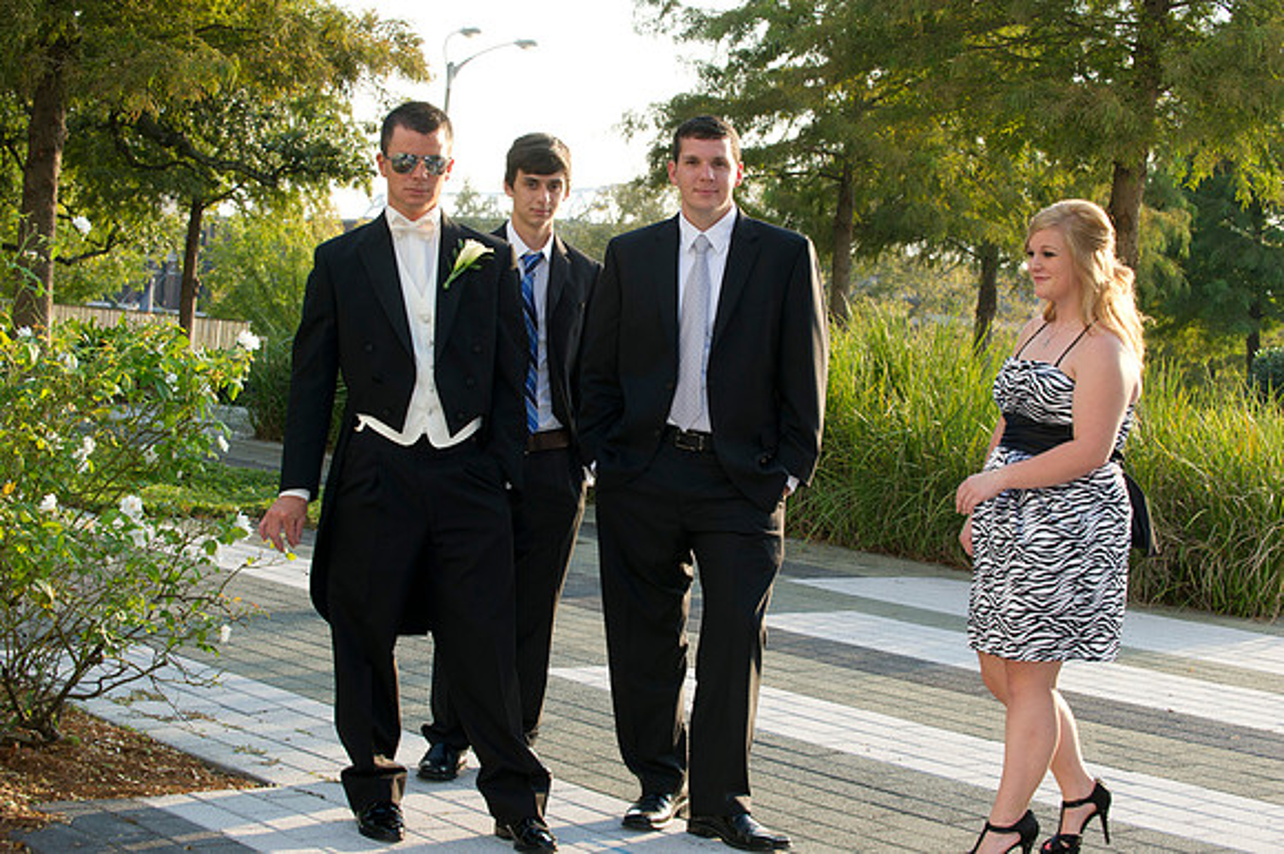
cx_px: 642
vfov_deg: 19.4
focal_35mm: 70
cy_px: 427
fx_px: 2495
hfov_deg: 28.9
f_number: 8
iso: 200
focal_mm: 70
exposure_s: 1/100
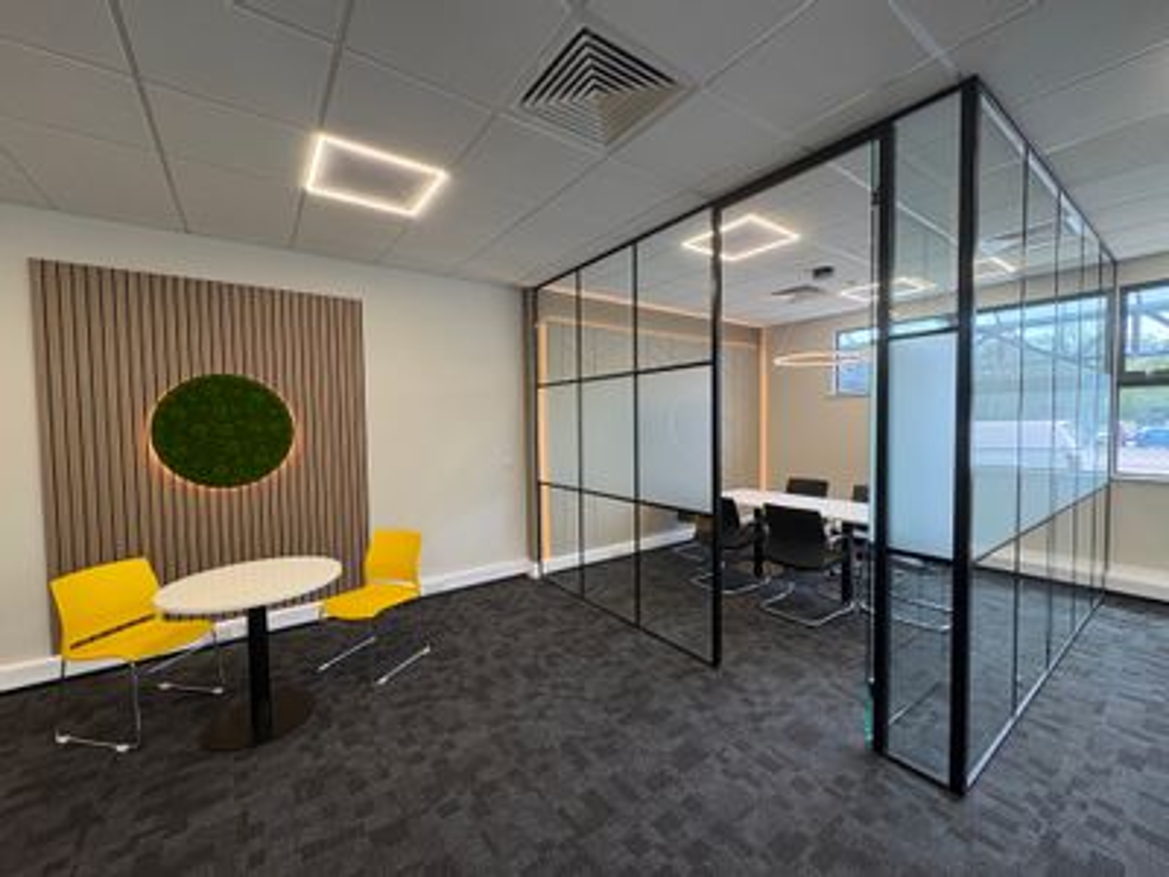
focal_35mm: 14
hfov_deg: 102.1
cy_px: 438
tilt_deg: -2.3
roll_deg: +1.3
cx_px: 584
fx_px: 473
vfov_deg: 85.7
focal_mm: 2.22
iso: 125
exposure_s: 1/100
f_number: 2.2
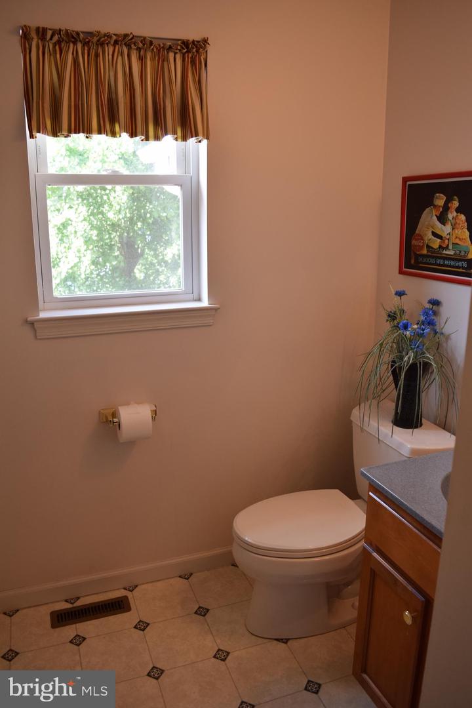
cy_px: 354
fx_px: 531
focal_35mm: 27
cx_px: 236
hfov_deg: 47.9
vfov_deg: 67.4
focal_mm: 18
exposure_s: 1/100
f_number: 5
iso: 400
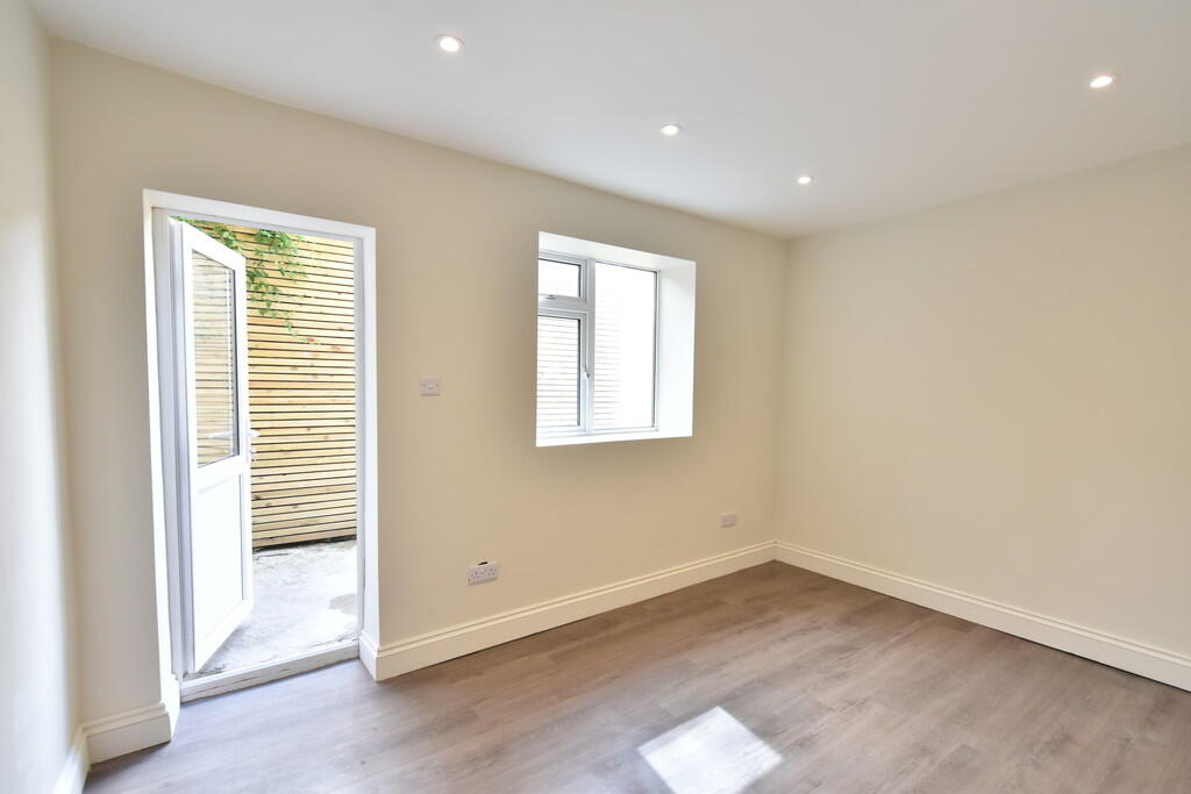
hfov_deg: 100.4
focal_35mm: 15
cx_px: 596
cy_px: 397
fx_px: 496
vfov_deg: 77.3
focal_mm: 10
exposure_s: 1/80
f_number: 4.5
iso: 500
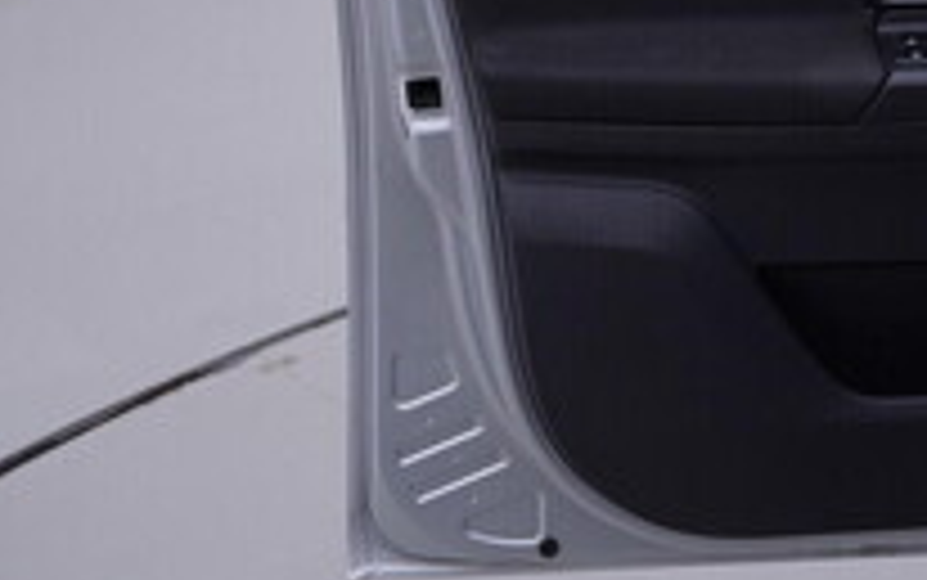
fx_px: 2477
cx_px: 765
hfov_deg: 20.9
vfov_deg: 13.0
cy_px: -146
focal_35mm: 98
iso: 125
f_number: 4
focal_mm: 24
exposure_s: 1/80
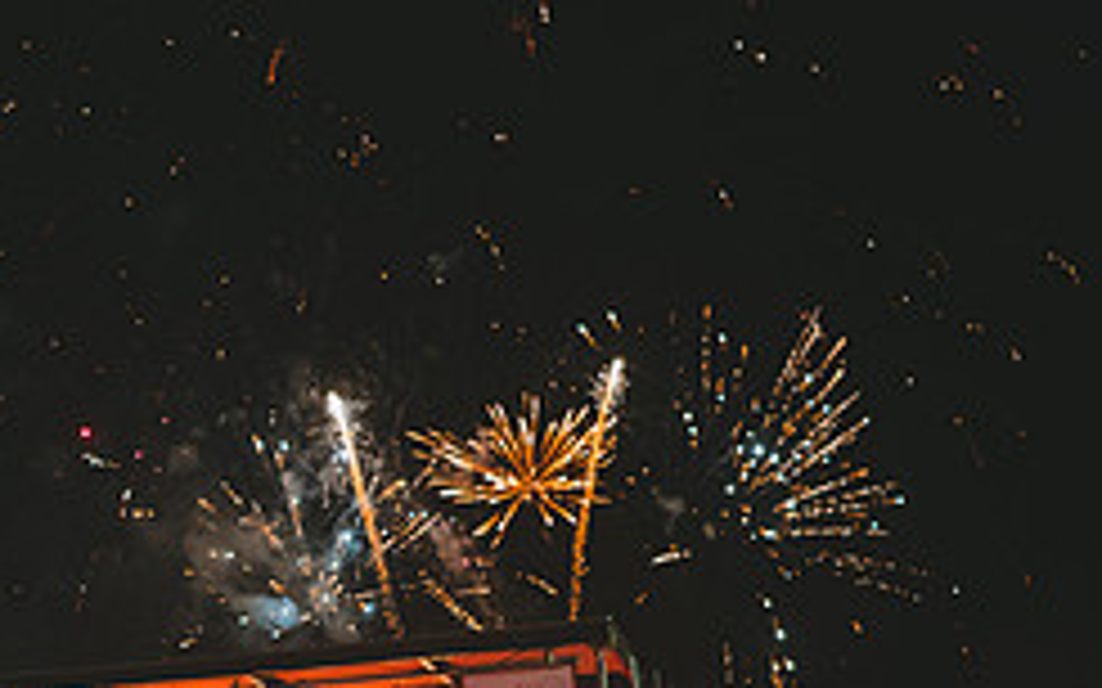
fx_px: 1742
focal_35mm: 58
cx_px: -45
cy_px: 582
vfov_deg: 22.0
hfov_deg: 31.9
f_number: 2.8
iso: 640
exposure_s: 1/60
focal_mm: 24
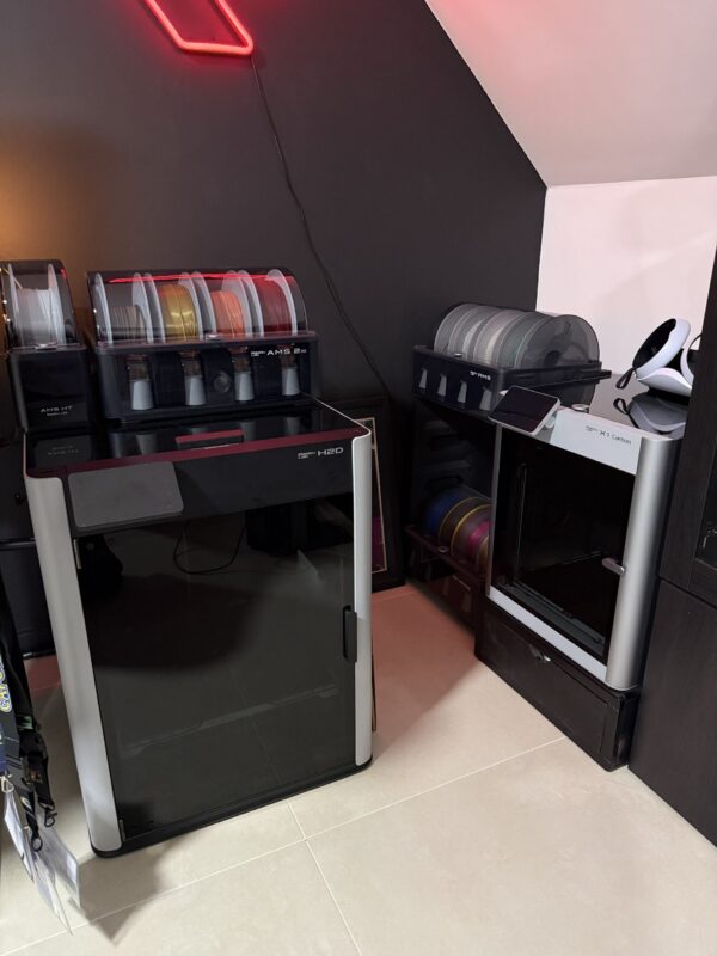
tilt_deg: -20.0
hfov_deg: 56.8
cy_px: 478
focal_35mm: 24
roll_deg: +0.2
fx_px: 663
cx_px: 358
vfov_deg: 71.6
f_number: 1.78
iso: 800
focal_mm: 6.76
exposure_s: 1/57
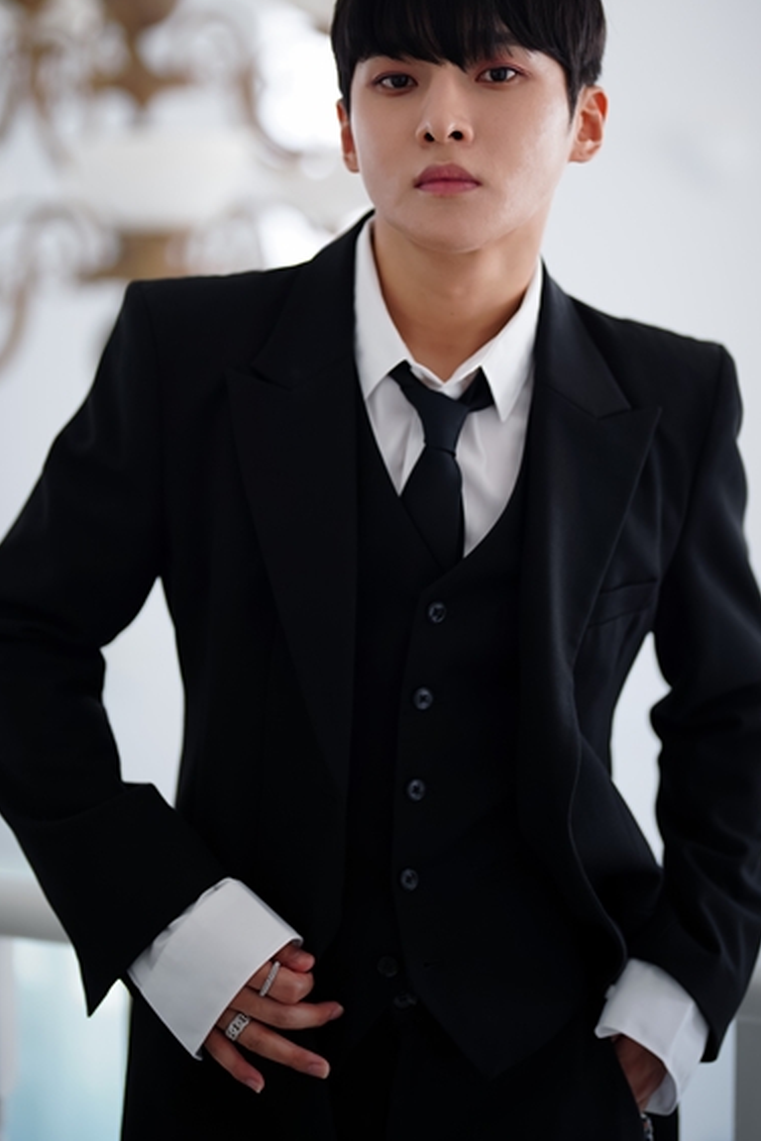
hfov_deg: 19.7
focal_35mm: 69
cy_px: 404
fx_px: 2186
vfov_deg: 29.1
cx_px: 377
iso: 160
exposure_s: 1/320
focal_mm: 50
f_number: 1.2
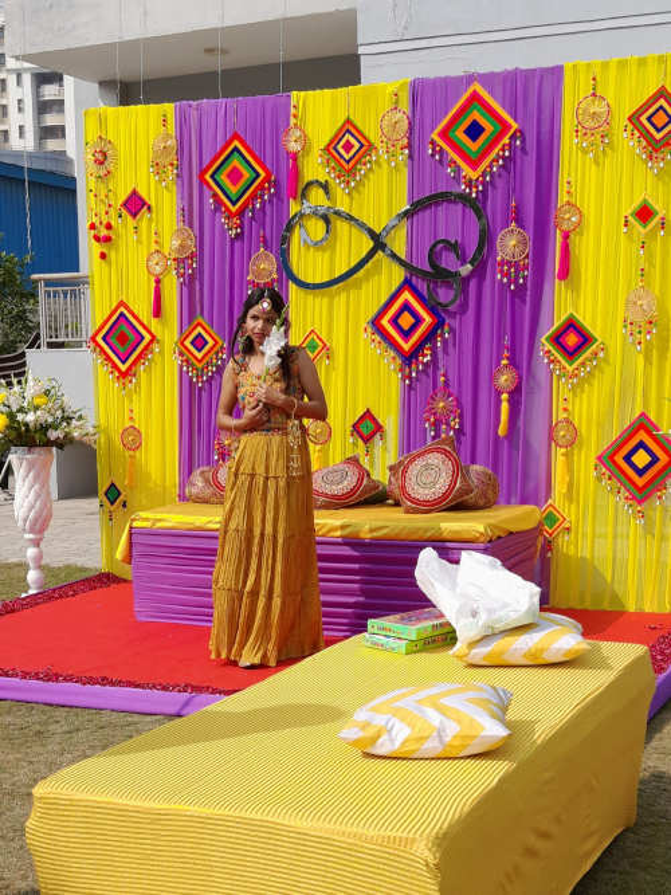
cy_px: 448
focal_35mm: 25
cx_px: 336
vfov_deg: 69.4
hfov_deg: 54.9
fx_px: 646
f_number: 2
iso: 20
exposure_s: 1/714
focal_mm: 4.6
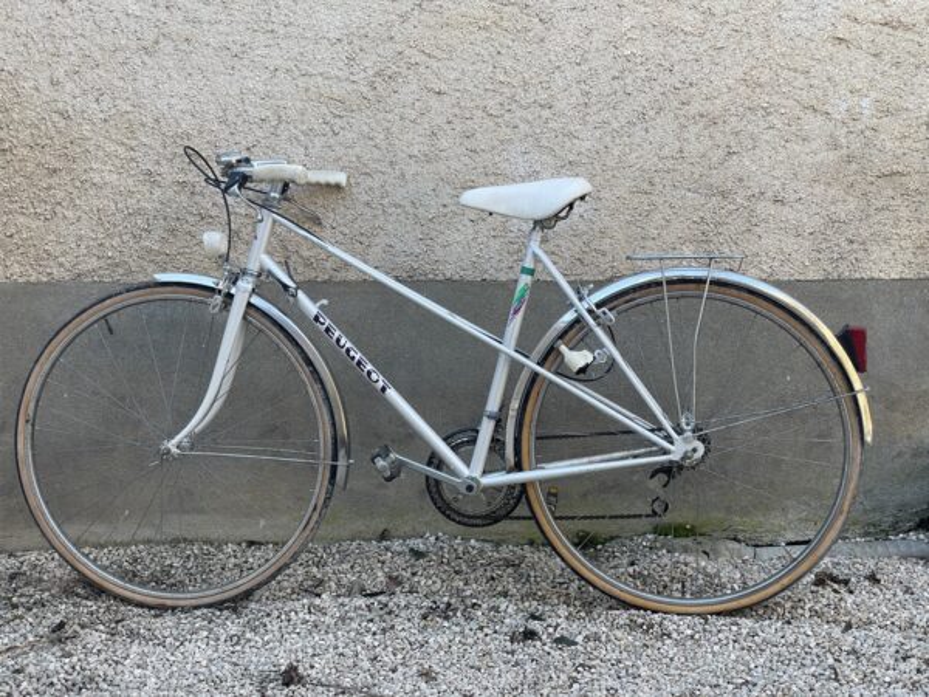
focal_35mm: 52
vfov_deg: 28.0
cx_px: 464
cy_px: 348
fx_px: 1396
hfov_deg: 36.8
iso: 25
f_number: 2
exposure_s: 1/99
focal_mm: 6
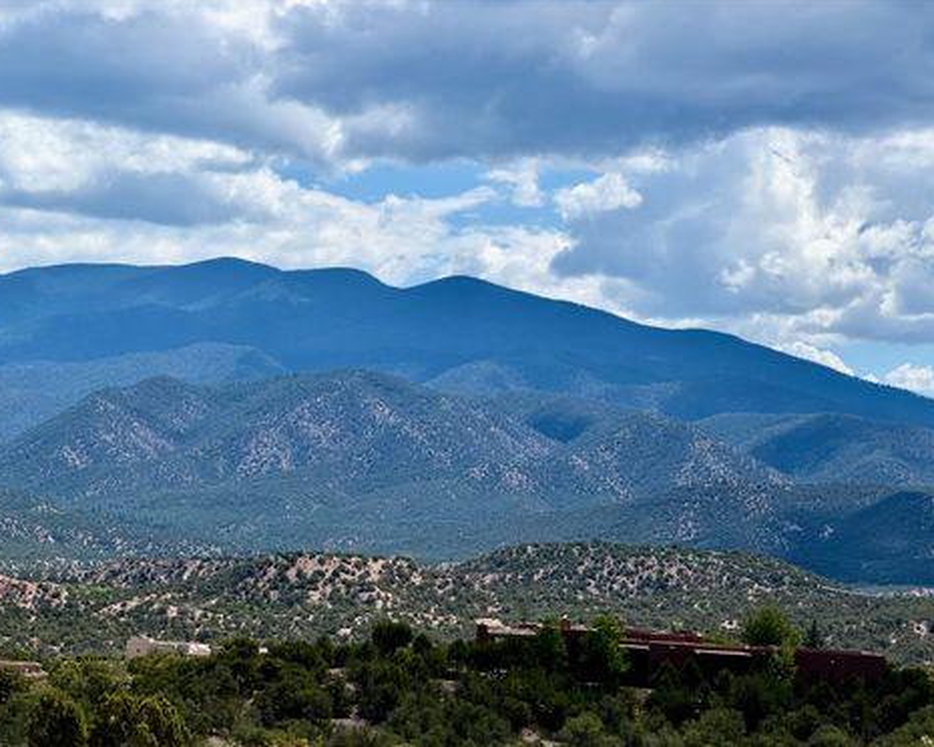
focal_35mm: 105
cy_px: 372
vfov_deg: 14.7
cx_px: 446
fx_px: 2902
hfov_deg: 18.3
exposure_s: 1/779
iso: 20
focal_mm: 16.89
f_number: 2.8
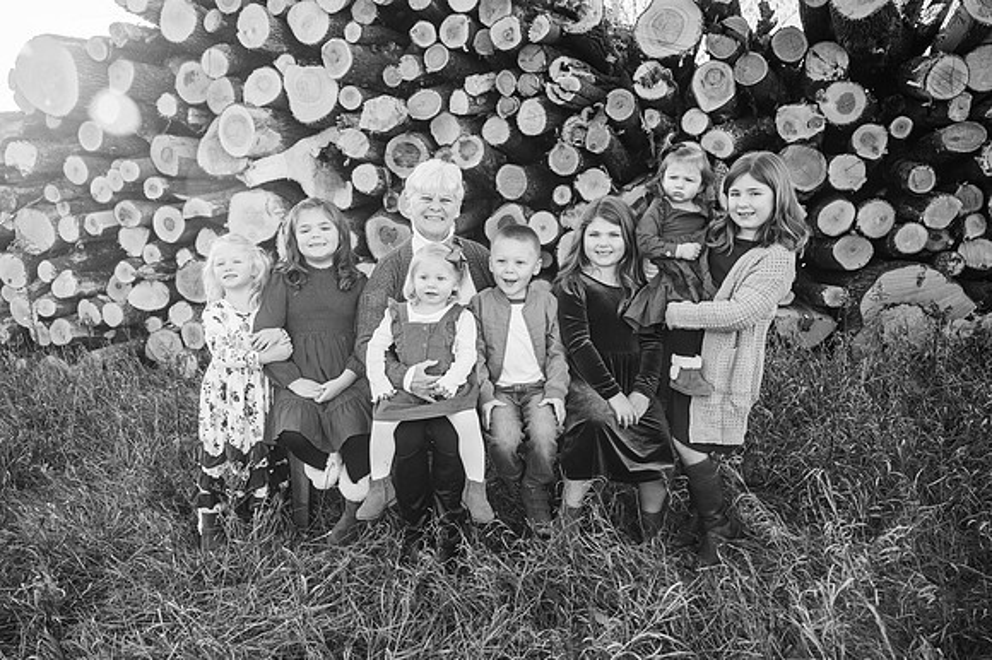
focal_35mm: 33
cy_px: 362
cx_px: 459
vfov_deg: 40.0
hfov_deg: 57.4
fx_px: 905
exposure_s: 1/1000
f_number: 4
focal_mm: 30
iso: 400
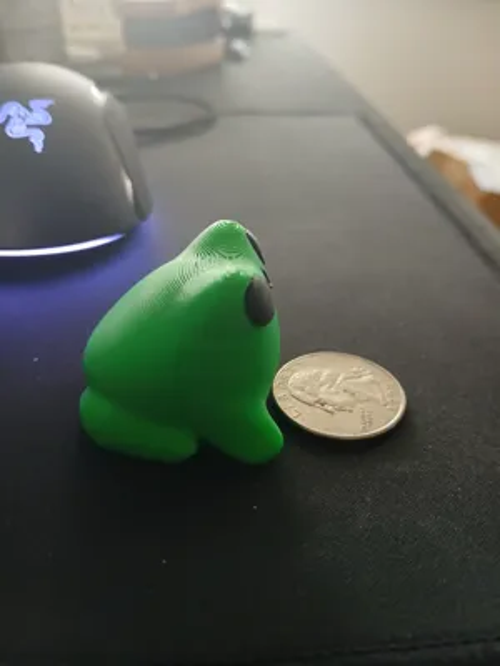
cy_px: 333
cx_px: 250
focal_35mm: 26
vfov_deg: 67.3
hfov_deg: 53.1
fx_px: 501
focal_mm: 3.98
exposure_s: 1/24
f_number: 1.8
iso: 400
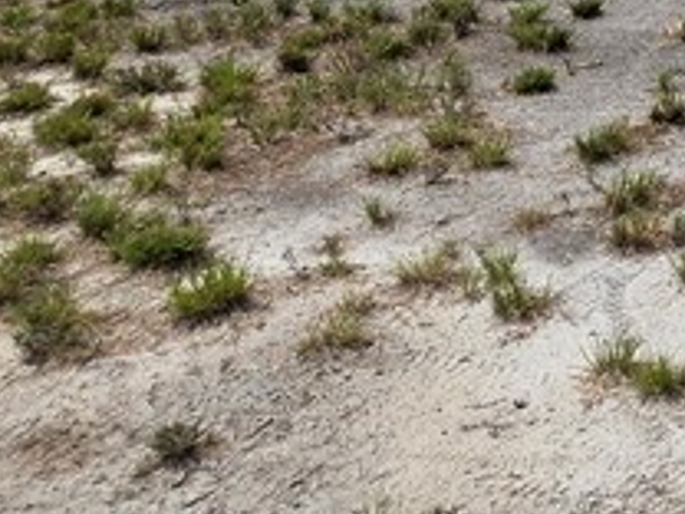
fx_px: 1266
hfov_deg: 21.6
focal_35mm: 64
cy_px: -224
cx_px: 1182
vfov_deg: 20.2
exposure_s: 1/3092
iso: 32
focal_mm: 2.2
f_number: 1.9
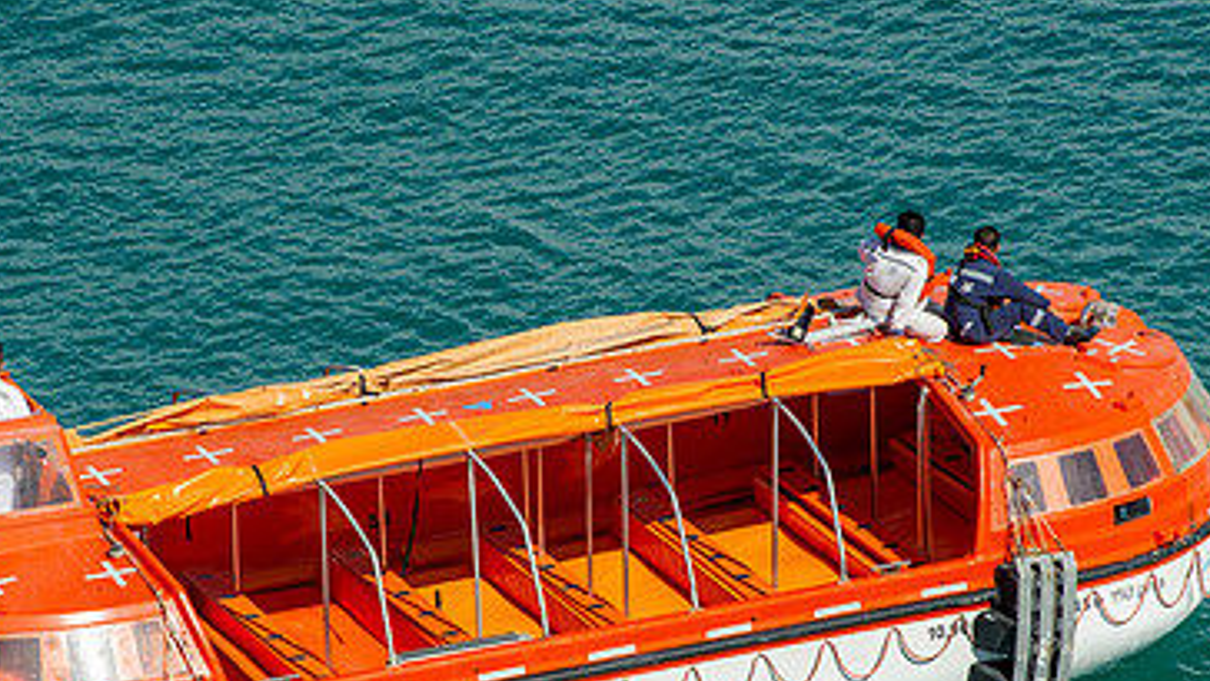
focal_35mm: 334
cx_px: 519
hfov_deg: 6.5
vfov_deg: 3.6
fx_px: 10719
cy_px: 468
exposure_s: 1/320
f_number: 9
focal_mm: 200
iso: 100
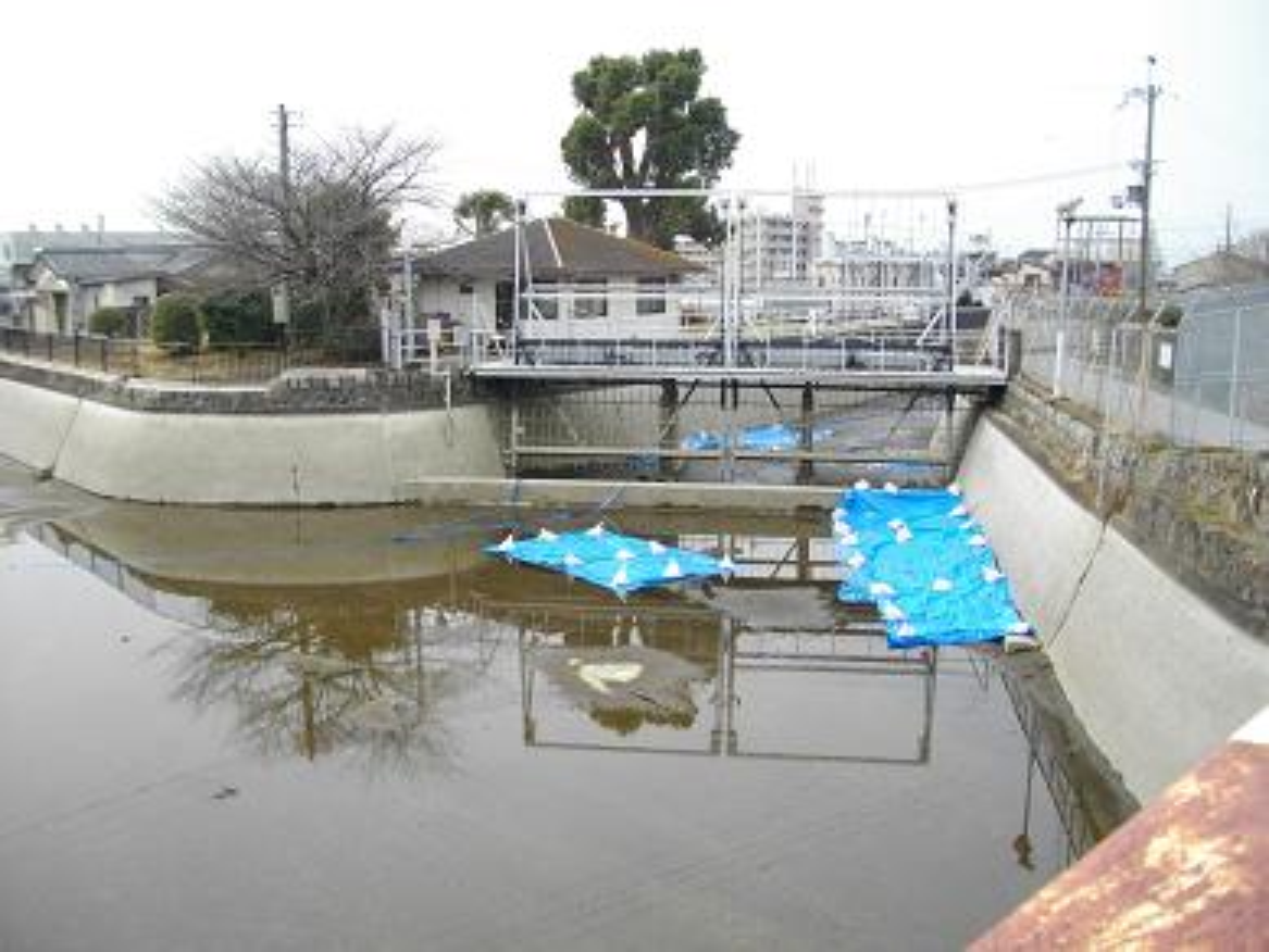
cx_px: 634
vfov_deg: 44.2
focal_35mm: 32
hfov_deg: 56.8
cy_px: 476
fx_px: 1173
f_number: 2.9
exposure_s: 1/400
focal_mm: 5.7
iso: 100
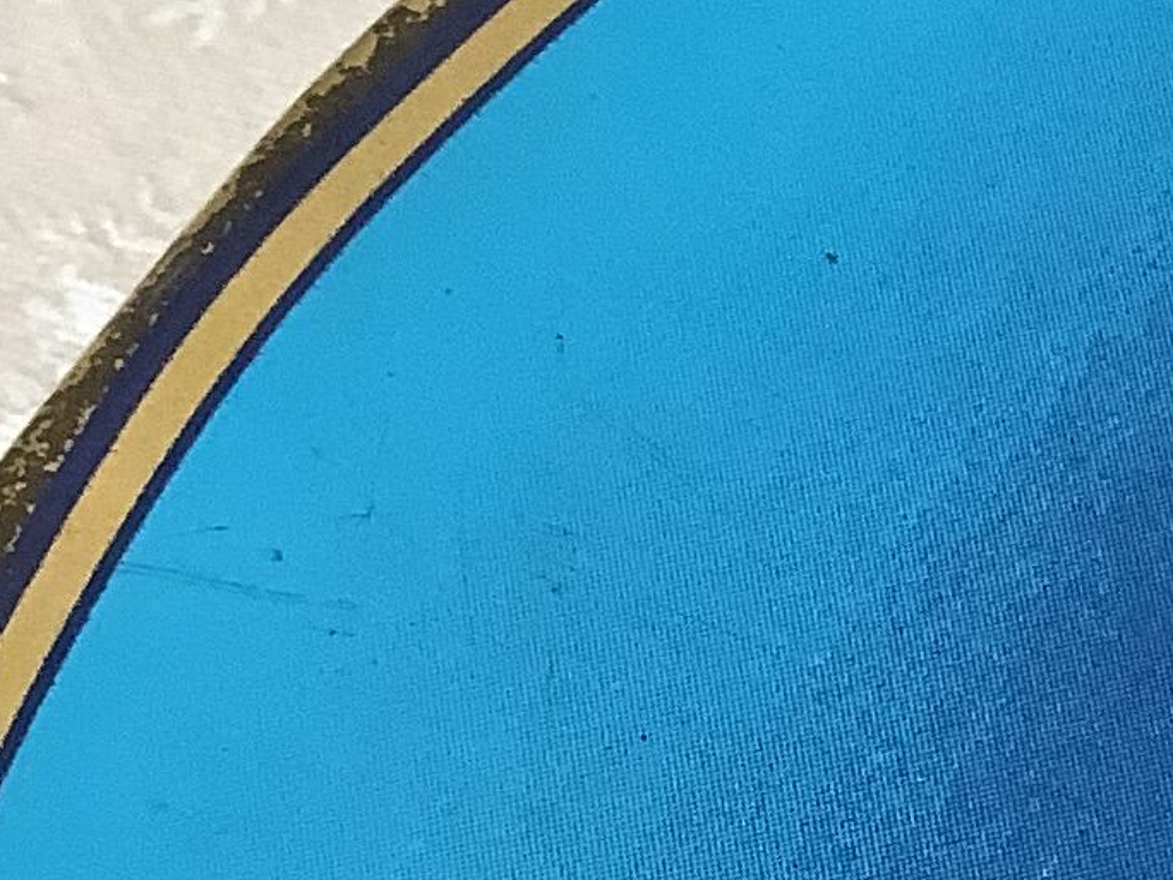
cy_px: 827
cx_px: 2066
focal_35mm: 148
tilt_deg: -58.9
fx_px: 5015
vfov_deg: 10.0
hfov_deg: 12.3
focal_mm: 3.3
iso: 80
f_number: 2.4
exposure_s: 1/100
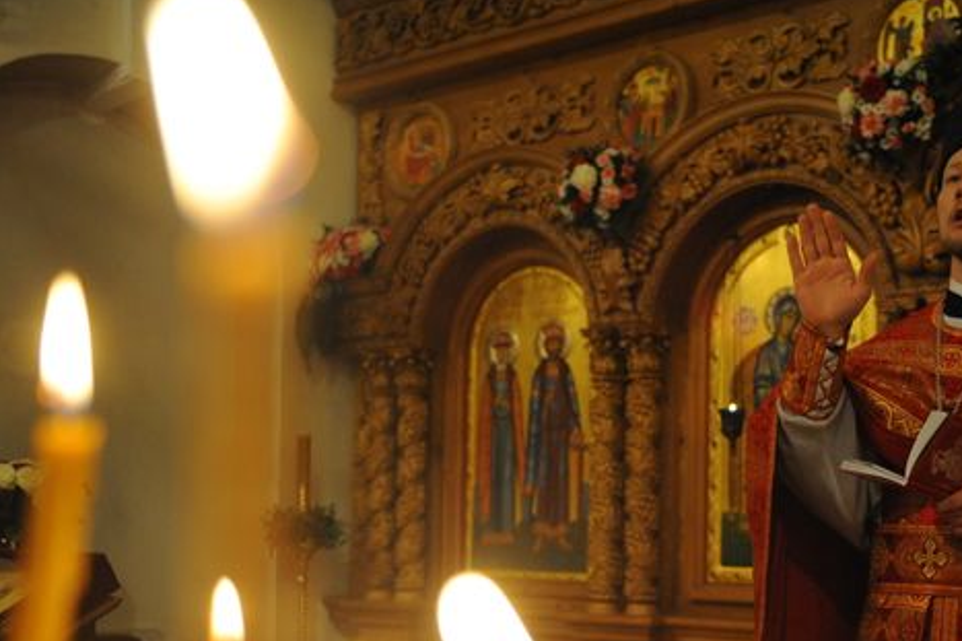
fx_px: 1523
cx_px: 618
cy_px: 466
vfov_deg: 23.6
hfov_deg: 34.8
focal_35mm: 57
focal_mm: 38
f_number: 2.8
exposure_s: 1/320
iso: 3200
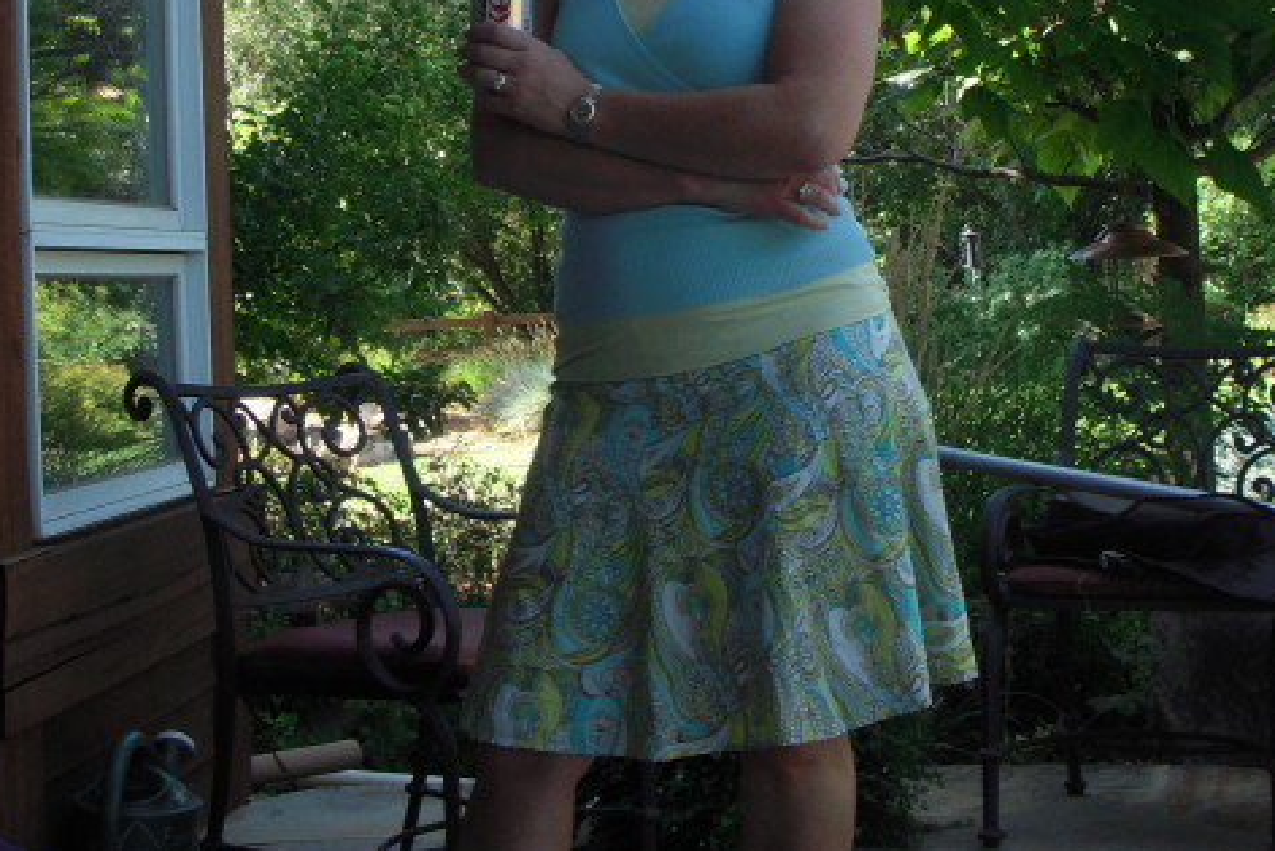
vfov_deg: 20.0
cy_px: 111
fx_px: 2374
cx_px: 700
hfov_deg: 30.1
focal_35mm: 67
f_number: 3.3
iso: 100
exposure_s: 1/160
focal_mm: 6.3
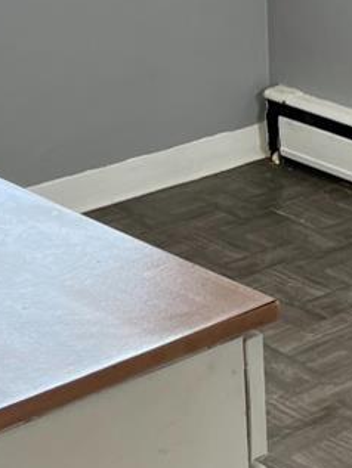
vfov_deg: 16.0
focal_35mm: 123
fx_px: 1667
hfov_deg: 11.8
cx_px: 410
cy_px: 154
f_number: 1.5
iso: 64
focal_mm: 5.7
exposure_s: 1/136
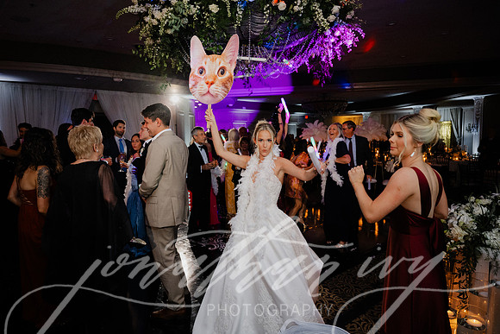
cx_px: 250
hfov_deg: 73.7
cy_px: 167
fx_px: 333
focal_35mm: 24
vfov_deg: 53.2
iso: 2000
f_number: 2.8
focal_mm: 24
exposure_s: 1/125
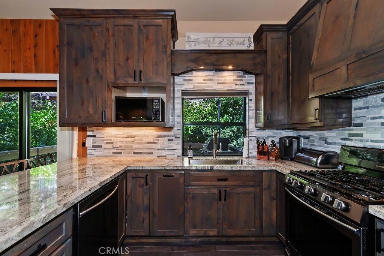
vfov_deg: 77.3
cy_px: 128
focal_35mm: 15
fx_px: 160
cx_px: 192
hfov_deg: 100.4
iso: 400
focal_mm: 10
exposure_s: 1/30
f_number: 8
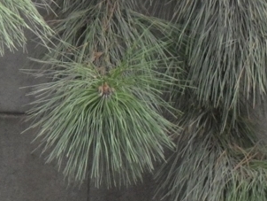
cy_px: 192
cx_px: -105
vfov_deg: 5.7
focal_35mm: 261
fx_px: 2015
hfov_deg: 7.5
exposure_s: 1/80
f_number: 4.8
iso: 500
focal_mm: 13.7
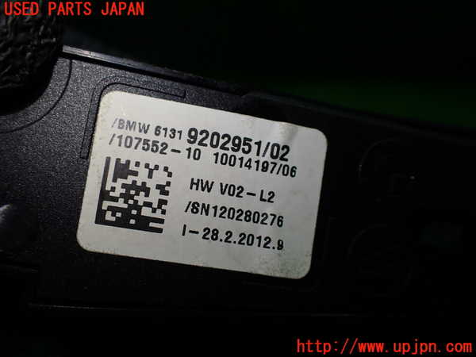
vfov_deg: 46.8
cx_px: 238
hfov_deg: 60.0
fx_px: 413
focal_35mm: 30
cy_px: 178
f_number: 2.3
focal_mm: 5.4
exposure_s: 1/160
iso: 100
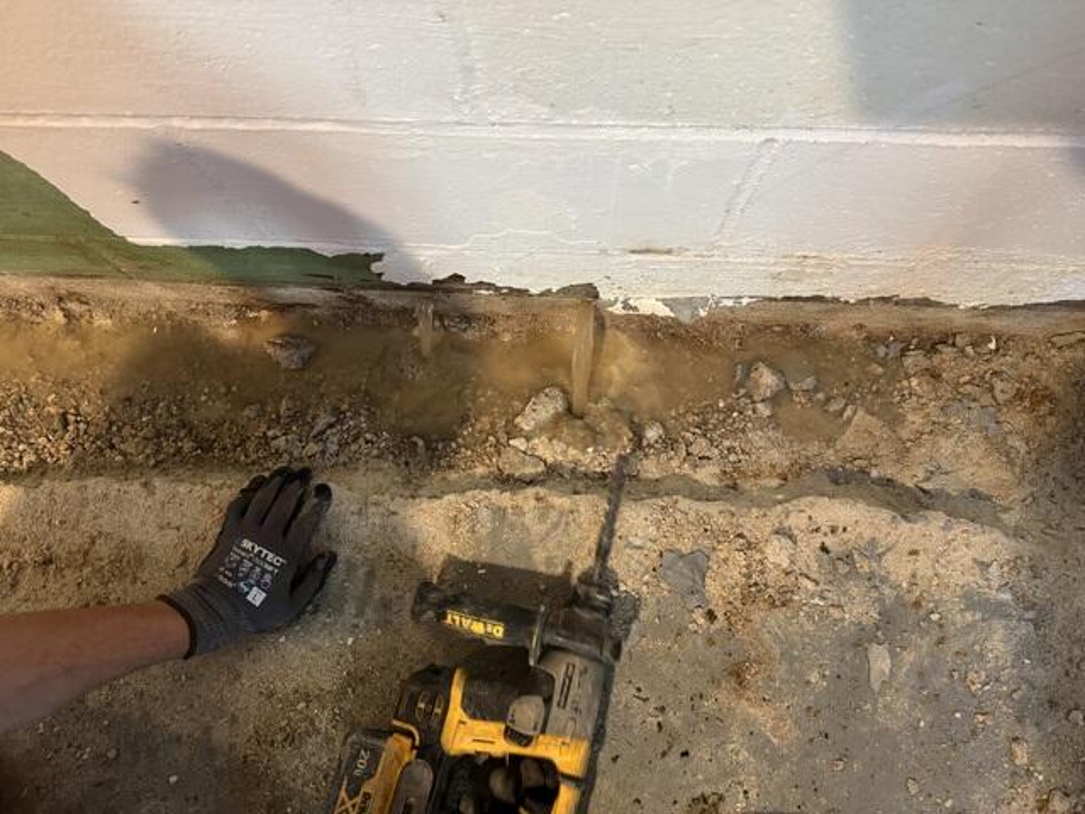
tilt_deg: -79.3
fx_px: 752
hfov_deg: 71.6
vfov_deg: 56.8
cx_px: 542
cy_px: 407
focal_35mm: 24
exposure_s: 1/60
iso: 500
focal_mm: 6.76
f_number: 1.78
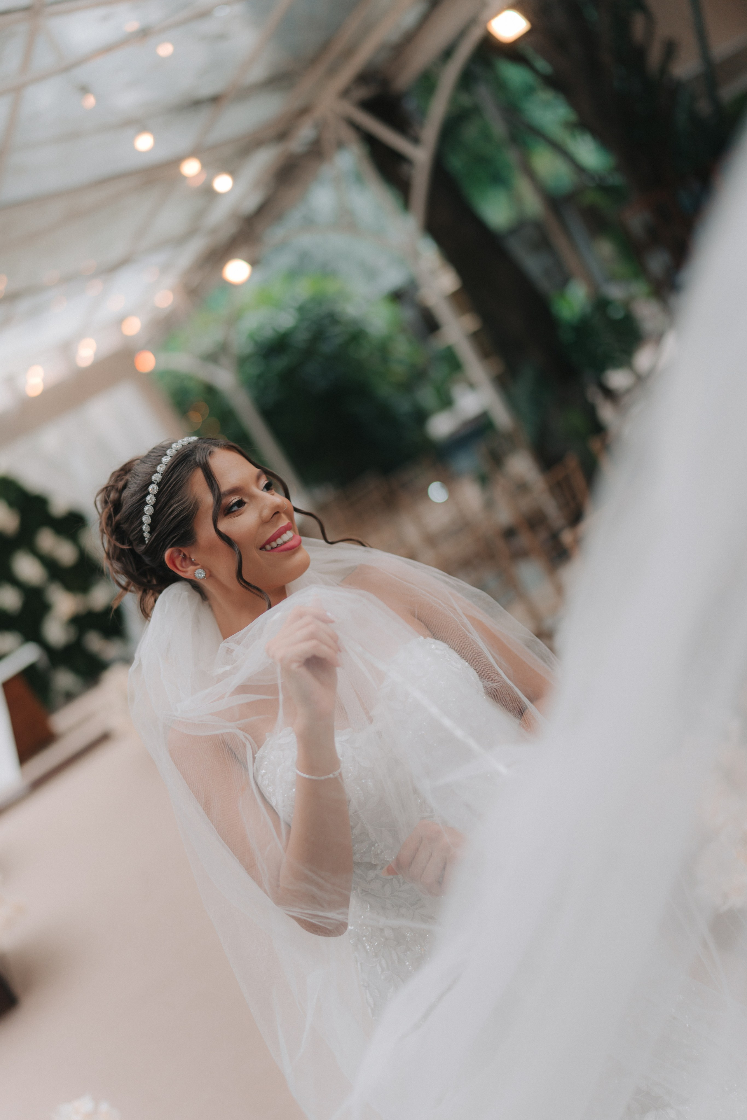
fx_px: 1089
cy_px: 560
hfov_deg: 37.9
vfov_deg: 54.4
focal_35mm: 35
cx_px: 374
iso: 64
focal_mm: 35
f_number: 1.2
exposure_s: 1/500
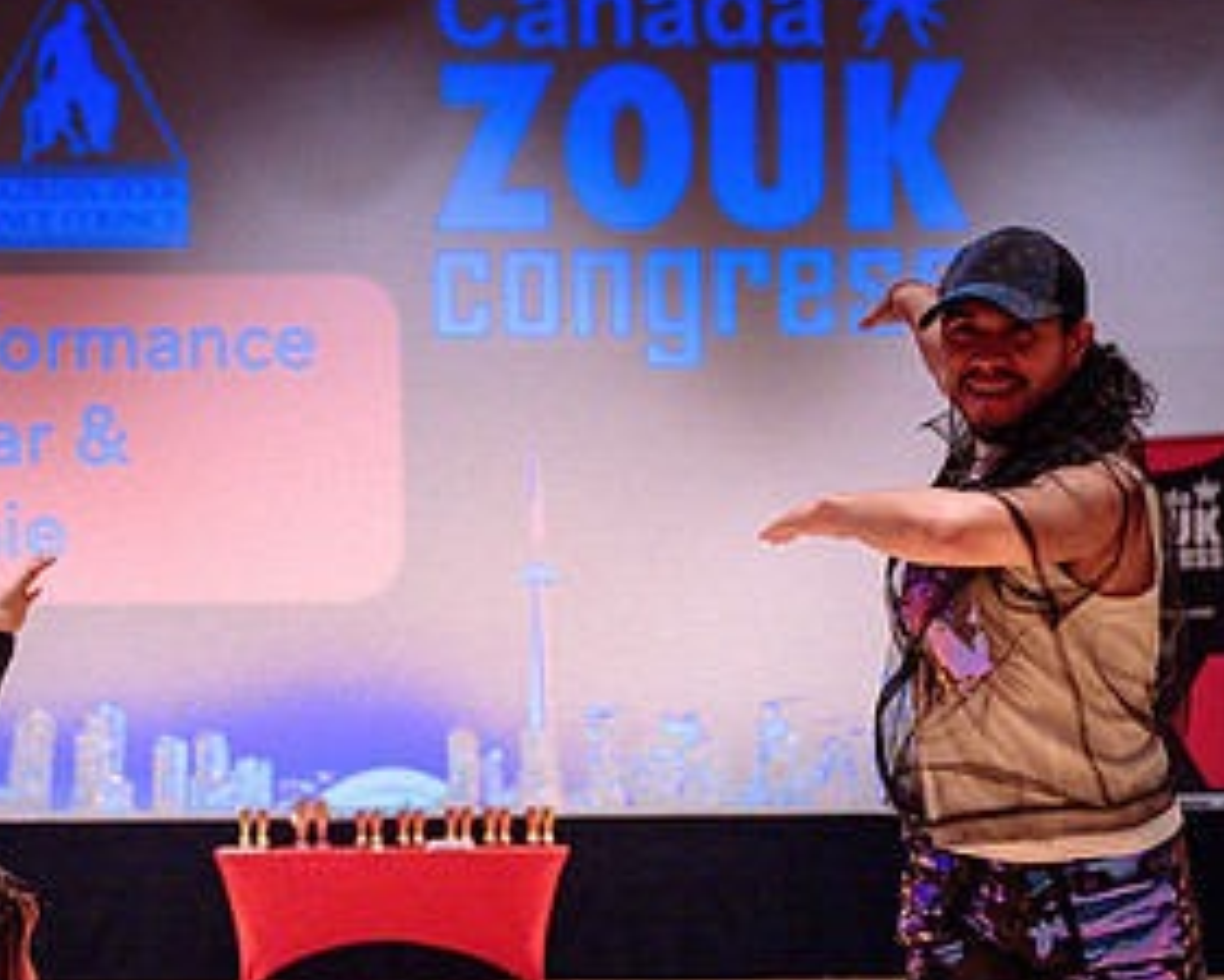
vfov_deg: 16.2
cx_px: 380
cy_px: 796
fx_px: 3406
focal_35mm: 94
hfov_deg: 20.3
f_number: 2.8
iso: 3200
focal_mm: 43
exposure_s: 1/200
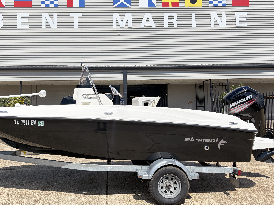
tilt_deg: +3.3
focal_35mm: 34
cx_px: 113
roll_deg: +1.1
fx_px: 269
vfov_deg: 41.8
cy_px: 94
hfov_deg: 53.7
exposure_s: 1/3623
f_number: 1.6
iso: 64
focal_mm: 5.96
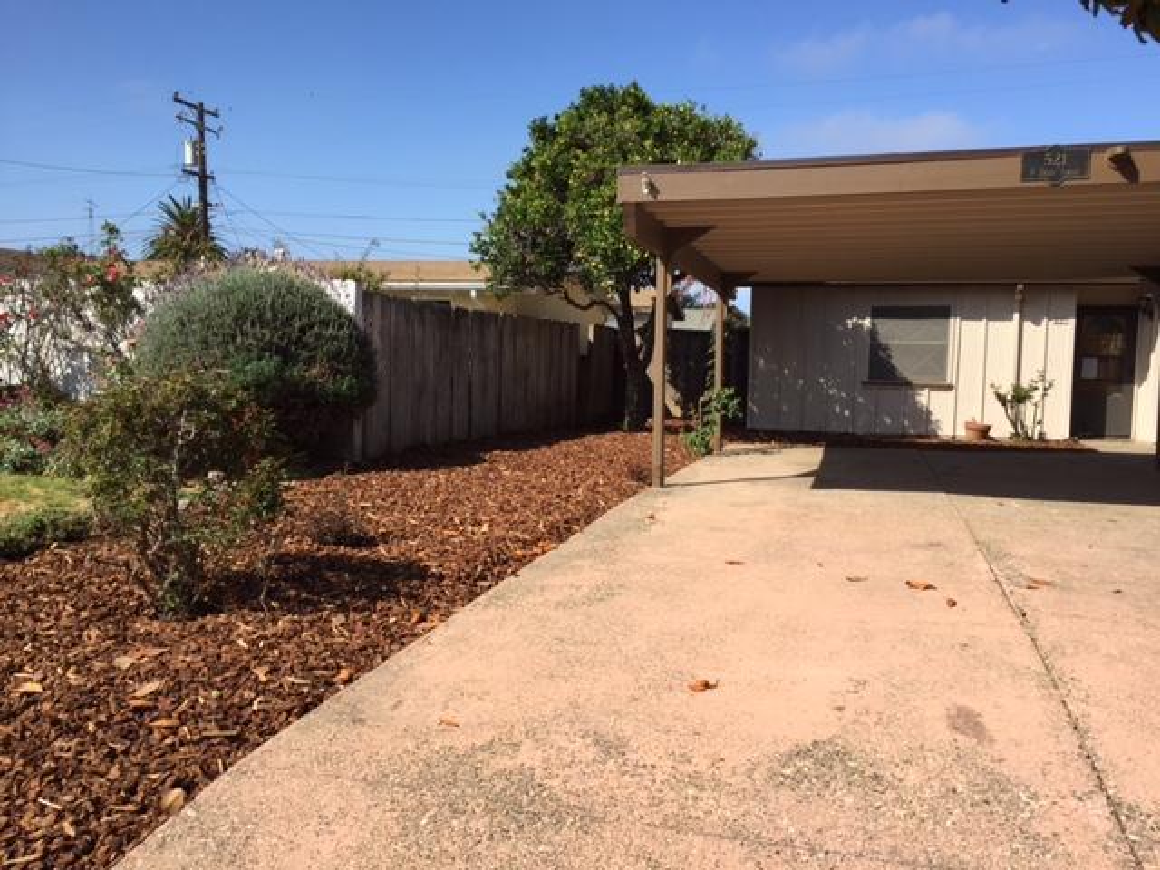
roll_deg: -2.2
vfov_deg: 48.2
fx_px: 972
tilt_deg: -5.6
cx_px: 580
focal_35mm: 29
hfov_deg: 61.7
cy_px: 435
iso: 32
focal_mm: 4.15
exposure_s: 1/1582
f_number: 2.2
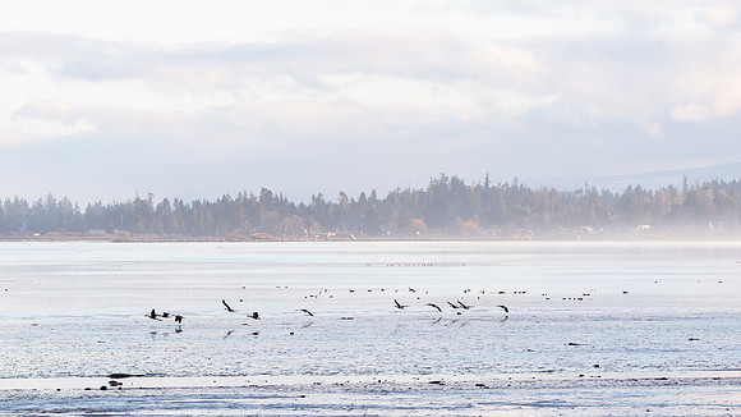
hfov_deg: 8.2
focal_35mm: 264
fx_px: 5177
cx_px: 342
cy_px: 249
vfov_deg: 4.6
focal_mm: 150
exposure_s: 1/320
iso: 250
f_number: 5.6
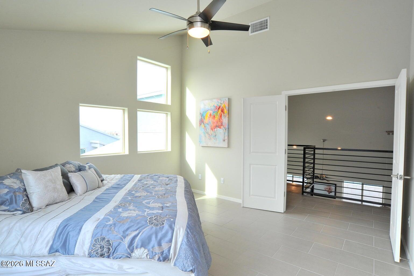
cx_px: 207
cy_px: 138
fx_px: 207
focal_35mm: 18
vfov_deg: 67.3
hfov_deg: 90.0
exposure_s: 1/40
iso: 640
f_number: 11
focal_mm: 18
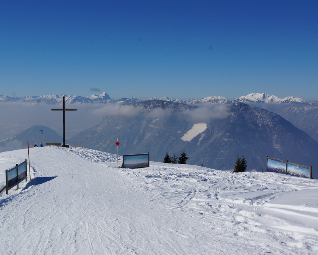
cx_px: 134
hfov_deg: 38.7
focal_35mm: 48
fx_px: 452
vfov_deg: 31.5
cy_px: 127
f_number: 16
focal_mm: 28
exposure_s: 1/250
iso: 100
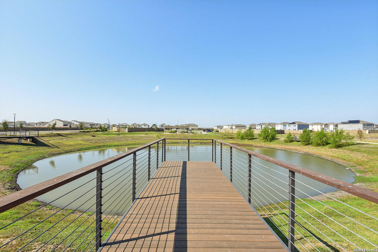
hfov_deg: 96.7
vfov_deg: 73.8
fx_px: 168
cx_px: 189
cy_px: 126
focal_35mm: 16
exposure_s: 1/640
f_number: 8
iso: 400
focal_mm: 16
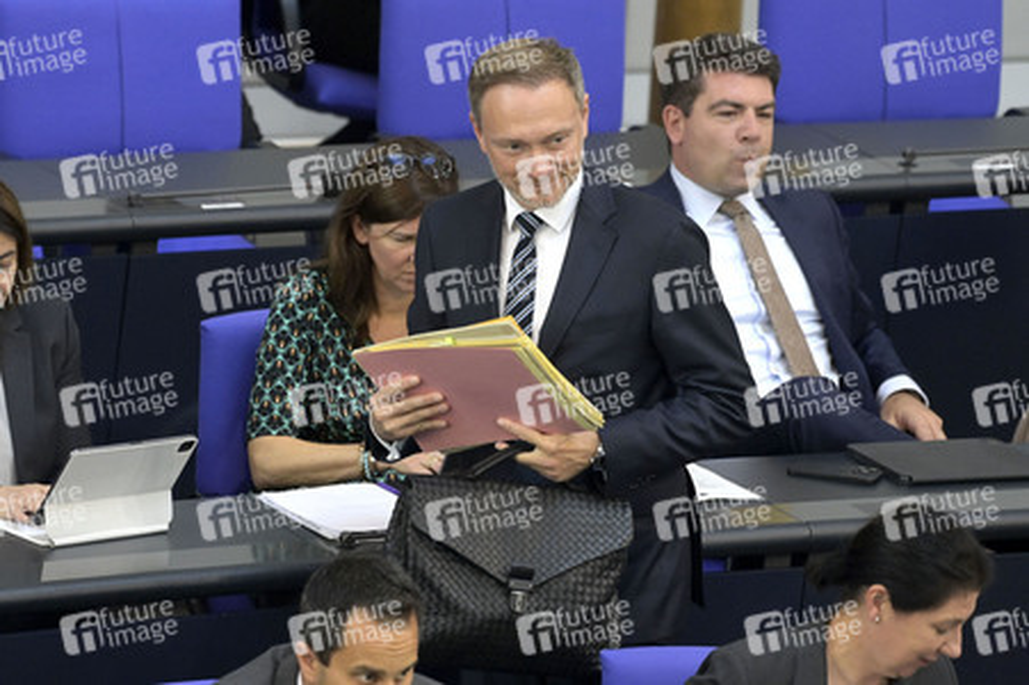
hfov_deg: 7.4
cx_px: 514
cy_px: 342
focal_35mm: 280
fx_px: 7997
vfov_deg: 4.9
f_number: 5.6
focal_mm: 280
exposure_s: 1/500
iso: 8000
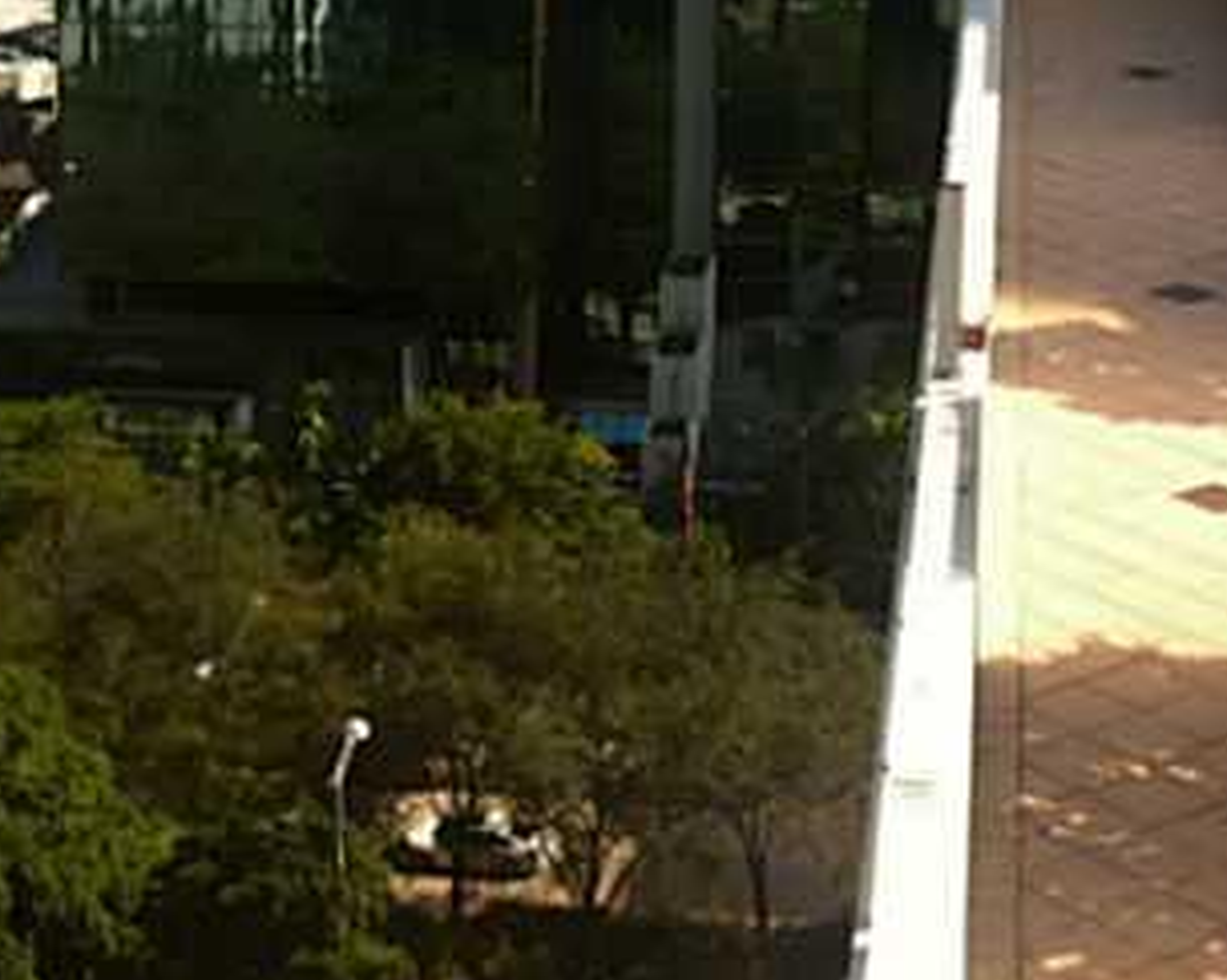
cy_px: -121
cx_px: 710
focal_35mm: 90
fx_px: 3267
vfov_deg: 16.5
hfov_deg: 21.3
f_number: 2.8
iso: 80
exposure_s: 1/943
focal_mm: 3.85
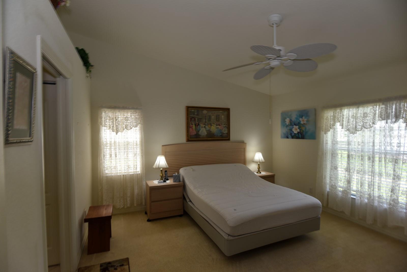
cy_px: 136
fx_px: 192
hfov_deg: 93.3
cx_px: 204
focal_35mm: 17
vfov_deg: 70.5
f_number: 5.6
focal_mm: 17
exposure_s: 1/125
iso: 640
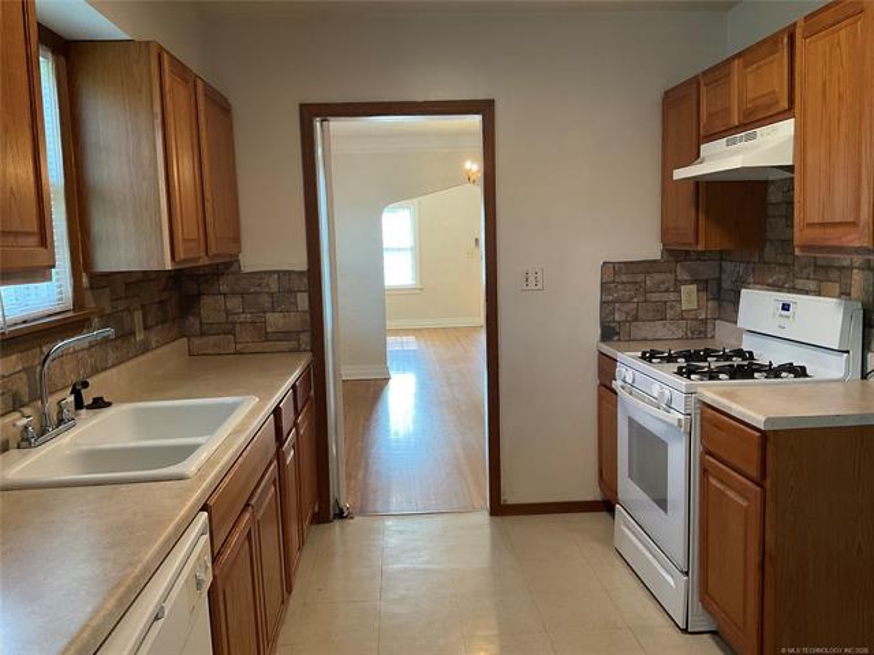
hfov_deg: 61.7
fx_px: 732
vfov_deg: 48.2
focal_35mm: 29
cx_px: 437
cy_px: 328
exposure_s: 1/120
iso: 50
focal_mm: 3
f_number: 1.8
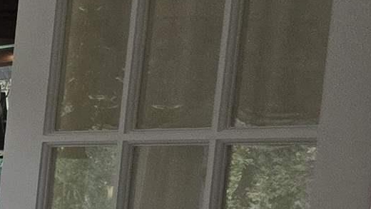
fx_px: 1457
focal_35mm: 148
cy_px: 335
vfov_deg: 8.0
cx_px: -699
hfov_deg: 10.7
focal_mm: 6.3
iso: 320
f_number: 1.7
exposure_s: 1/120
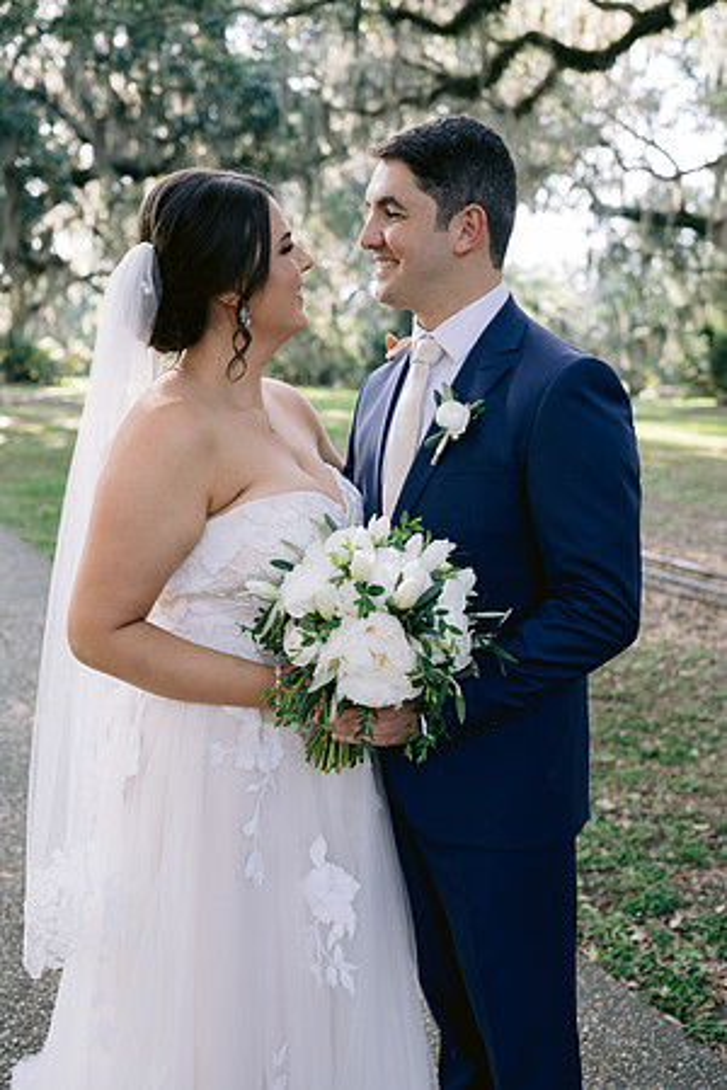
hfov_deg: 37.9
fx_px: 1060
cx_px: 364
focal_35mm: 35
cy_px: 545
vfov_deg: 54.4
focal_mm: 35
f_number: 2.8
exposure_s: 1/250
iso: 250
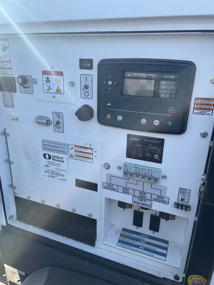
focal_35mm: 26
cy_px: 142
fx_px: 214
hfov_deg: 53.1
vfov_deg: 67.3
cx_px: 107
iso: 50
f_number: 1.6
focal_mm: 4.2
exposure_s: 1/888
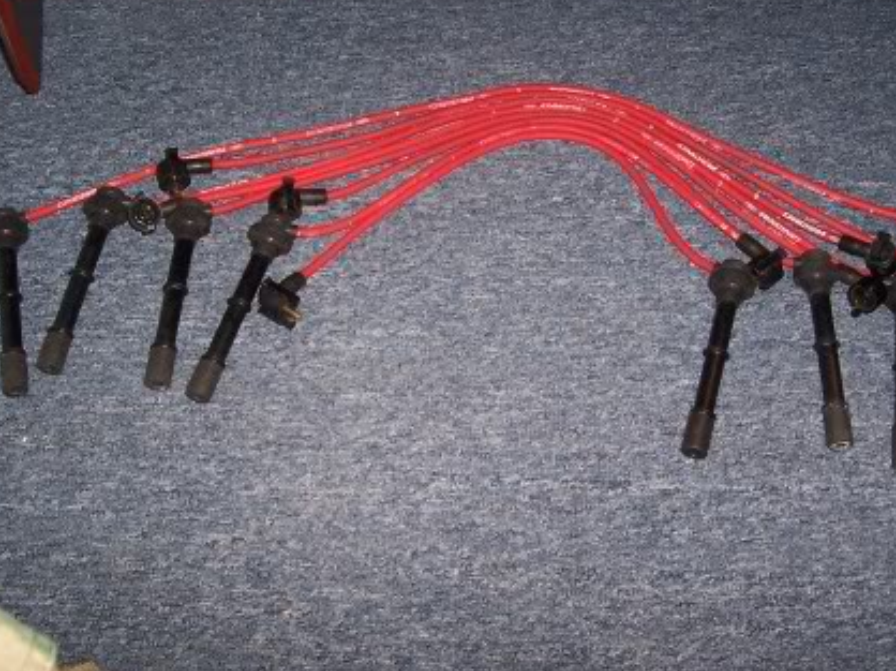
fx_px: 1164
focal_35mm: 45
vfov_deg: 32.1
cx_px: 480
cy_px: 273
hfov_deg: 42.1
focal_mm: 5.6
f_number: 2.8
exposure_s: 1/60
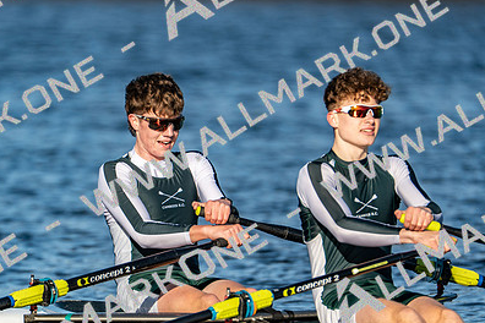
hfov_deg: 2.3
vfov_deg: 1.6
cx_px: 231
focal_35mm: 878
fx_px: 11828
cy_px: 220
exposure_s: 1/2000
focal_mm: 600
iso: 320
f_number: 6.3
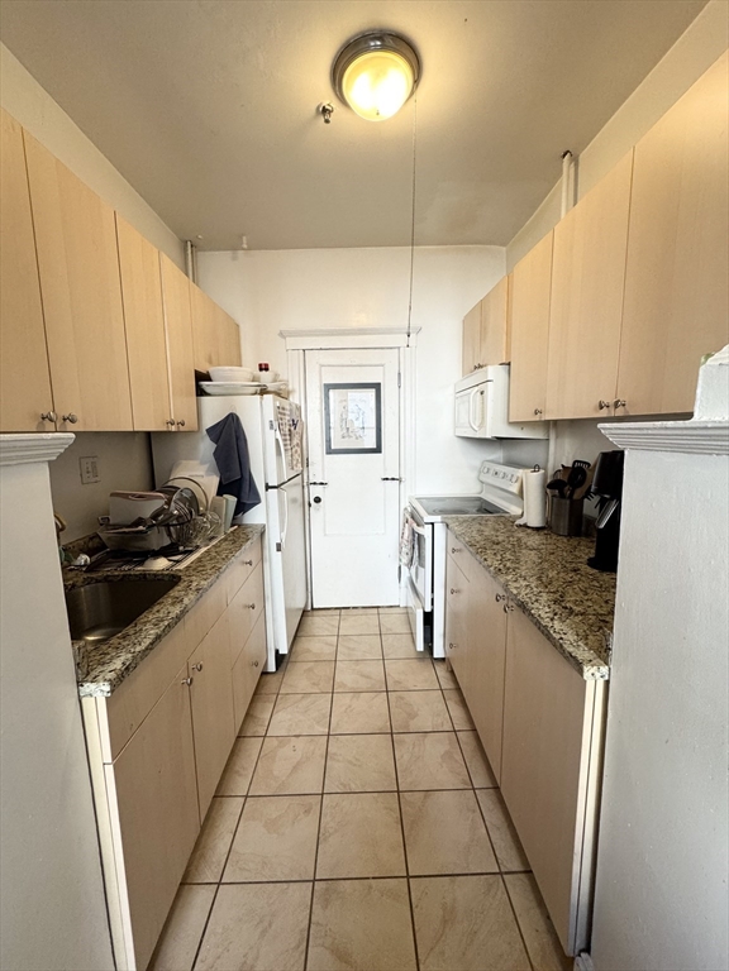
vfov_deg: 102.1
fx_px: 393
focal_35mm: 14
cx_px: 364
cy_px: 486
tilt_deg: -8.5
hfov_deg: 85.7
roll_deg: +1.6
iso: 200
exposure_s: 1/120
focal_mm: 2.22
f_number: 2.2
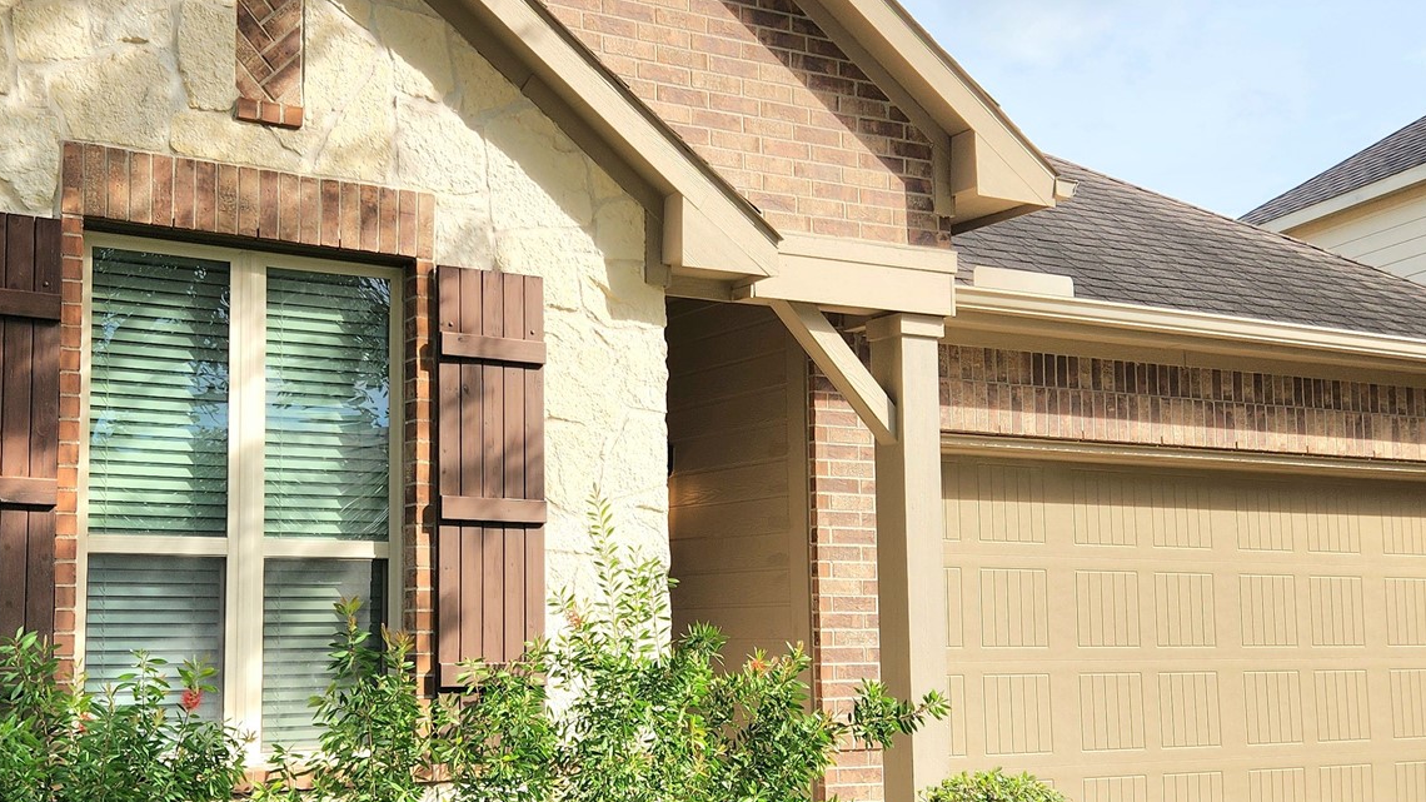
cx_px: 560
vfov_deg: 26.4
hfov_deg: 45.2
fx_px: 1701
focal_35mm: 45
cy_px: 498
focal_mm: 5.4
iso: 20
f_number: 1.8
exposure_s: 1/1250
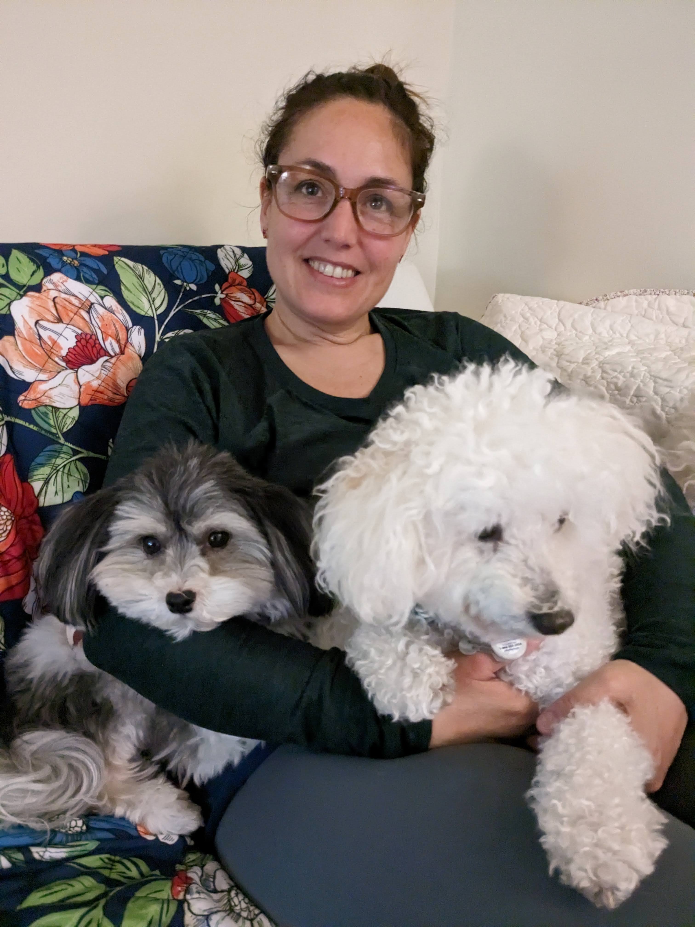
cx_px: 348
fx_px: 723
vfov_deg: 65.3
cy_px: 464
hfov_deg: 51.4
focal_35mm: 27
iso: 3475
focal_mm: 4.38
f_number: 1.73
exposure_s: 1/60
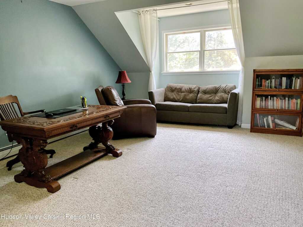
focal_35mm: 29
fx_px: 254
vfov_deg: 48.2
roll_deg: +1.6
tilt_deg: -11.5
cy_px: 114
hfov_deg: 61.7
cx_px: 152
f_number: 1.8
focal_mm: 3
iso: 80
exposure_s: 1/60
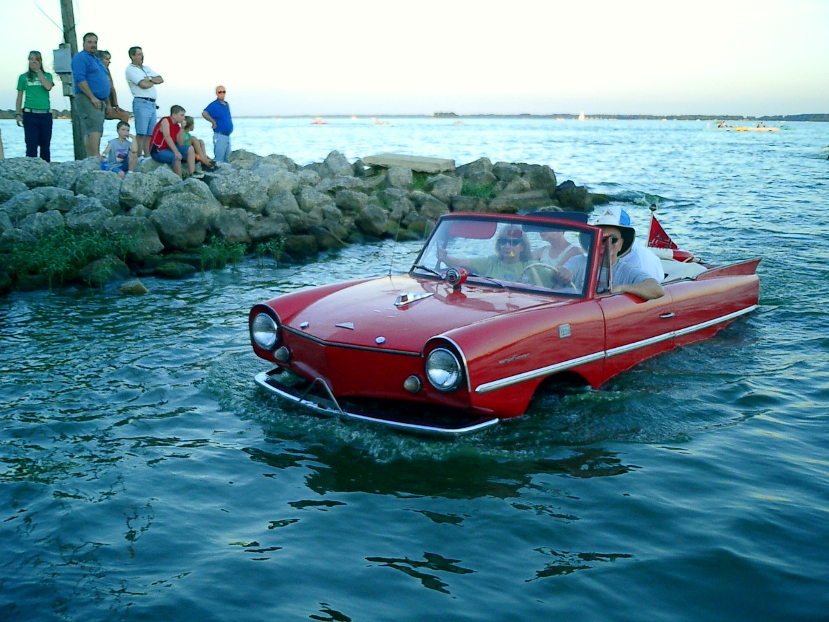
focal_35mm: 36
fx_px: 862
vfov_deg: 39.7
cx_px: 414
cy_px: 311
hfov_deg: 51.4
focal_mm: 7.5
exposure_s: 1/125
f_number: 3.2
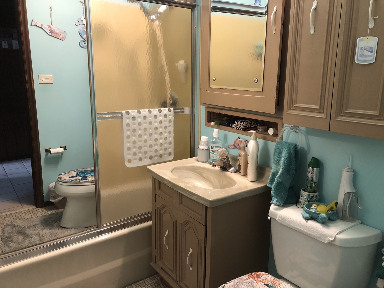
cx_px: 192
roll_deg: +0.4
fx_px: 311
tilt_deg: -12.3
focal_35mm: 28
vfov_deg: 49.7
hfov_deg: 63.4
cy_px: 144
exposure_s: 1/15
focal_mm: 3.99
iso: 64
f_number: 1.8
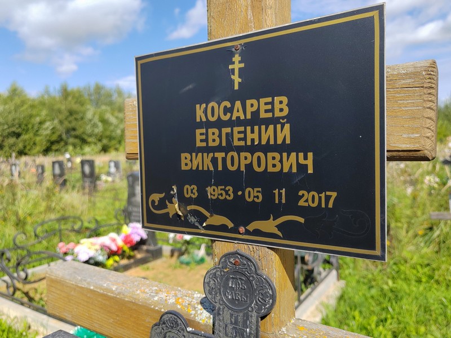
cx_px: 226
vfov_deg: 51.4
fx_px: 352
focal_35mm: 27
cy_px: 169
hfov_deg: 65.3
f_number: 1.9
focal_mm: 5.52
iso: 100
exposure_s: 1/1500
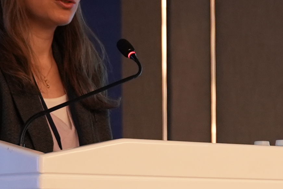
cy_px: 182
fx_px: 1560
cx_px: 439
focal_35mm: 198
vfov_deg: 6.9
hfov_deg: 10.0
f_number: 2.8
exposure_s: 1/100
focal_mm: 40.7
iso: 2000
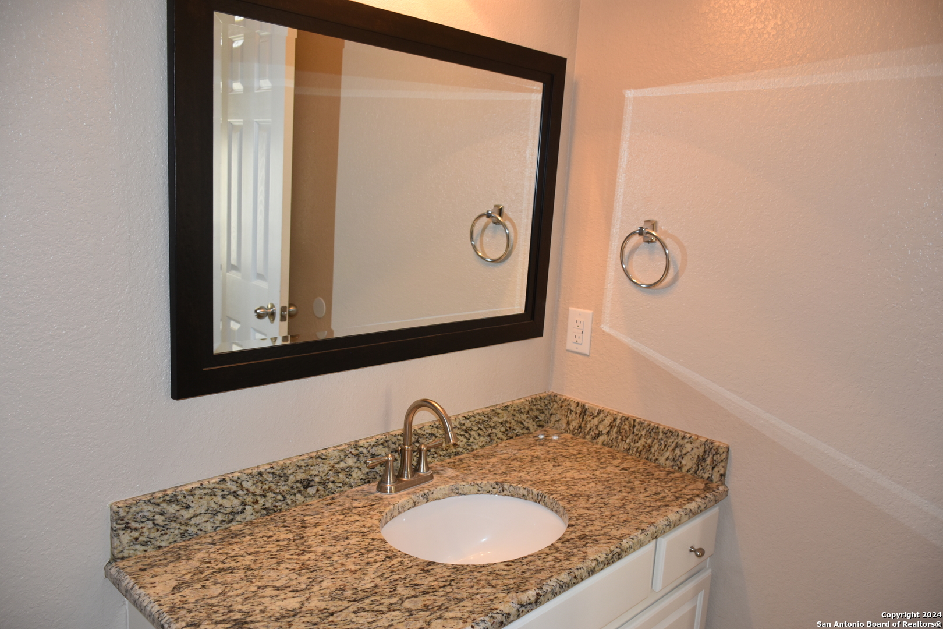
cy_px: 314
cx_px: 472
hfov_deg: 67.4
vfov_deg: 47.9
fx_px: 707
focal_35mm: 27
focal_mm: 18
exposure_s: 1/60
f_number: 3.5
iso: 500
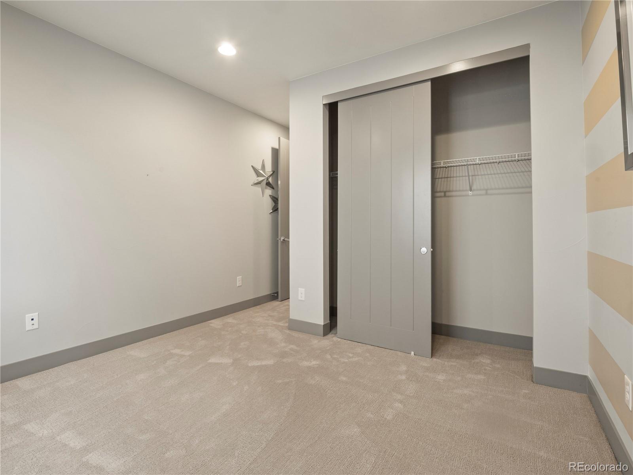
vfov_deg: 78.1
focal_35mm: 16
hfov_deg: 94.5
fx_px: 293
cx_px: 316
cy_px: 238
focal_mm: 8
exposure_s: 1/1.25
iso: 200
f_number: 8
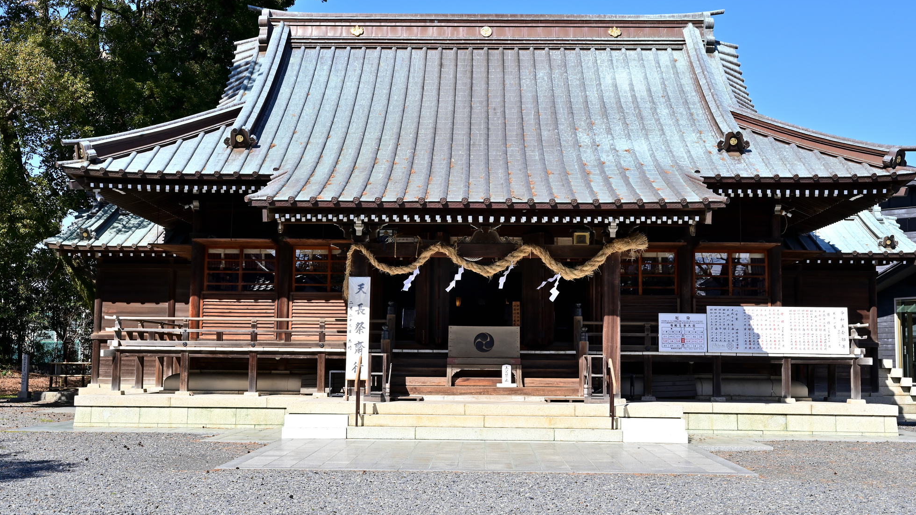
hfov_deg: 42.9
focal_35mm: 48
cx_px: 460
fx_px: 1166
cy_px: 207
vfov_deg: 24.9
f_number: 18
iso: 200
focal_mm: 45
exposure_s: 1/125
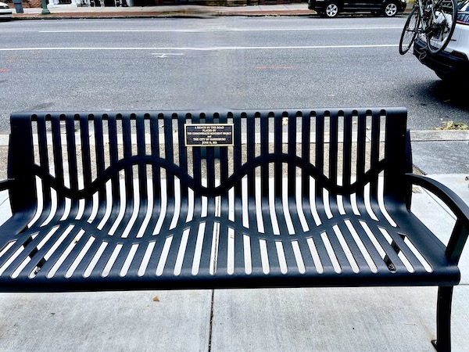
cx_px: 234
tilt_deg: -28.7
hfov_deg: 67.3
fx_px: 352
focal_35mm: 26
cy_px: 176
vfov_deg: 53.1
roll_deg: +0.4
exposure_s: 1/791
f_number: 1.6
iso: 32
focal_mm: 5.1
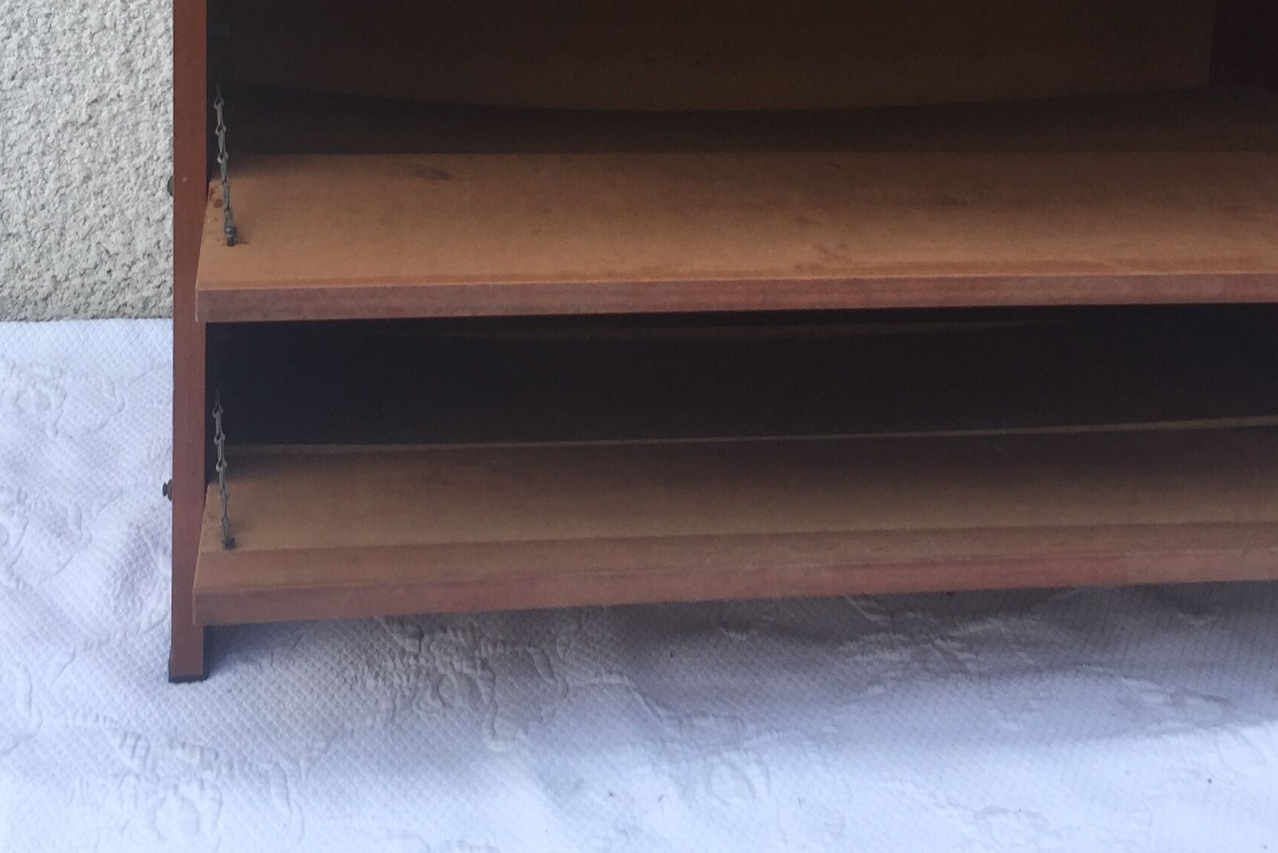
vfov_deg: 22.7
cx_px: 729
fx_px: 2059
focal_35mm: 58
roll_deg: -5.3
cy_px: 42
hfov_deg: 34.4
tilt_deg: -15.5
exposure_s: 1/244
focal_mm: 4.15
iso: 32
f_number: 2.2
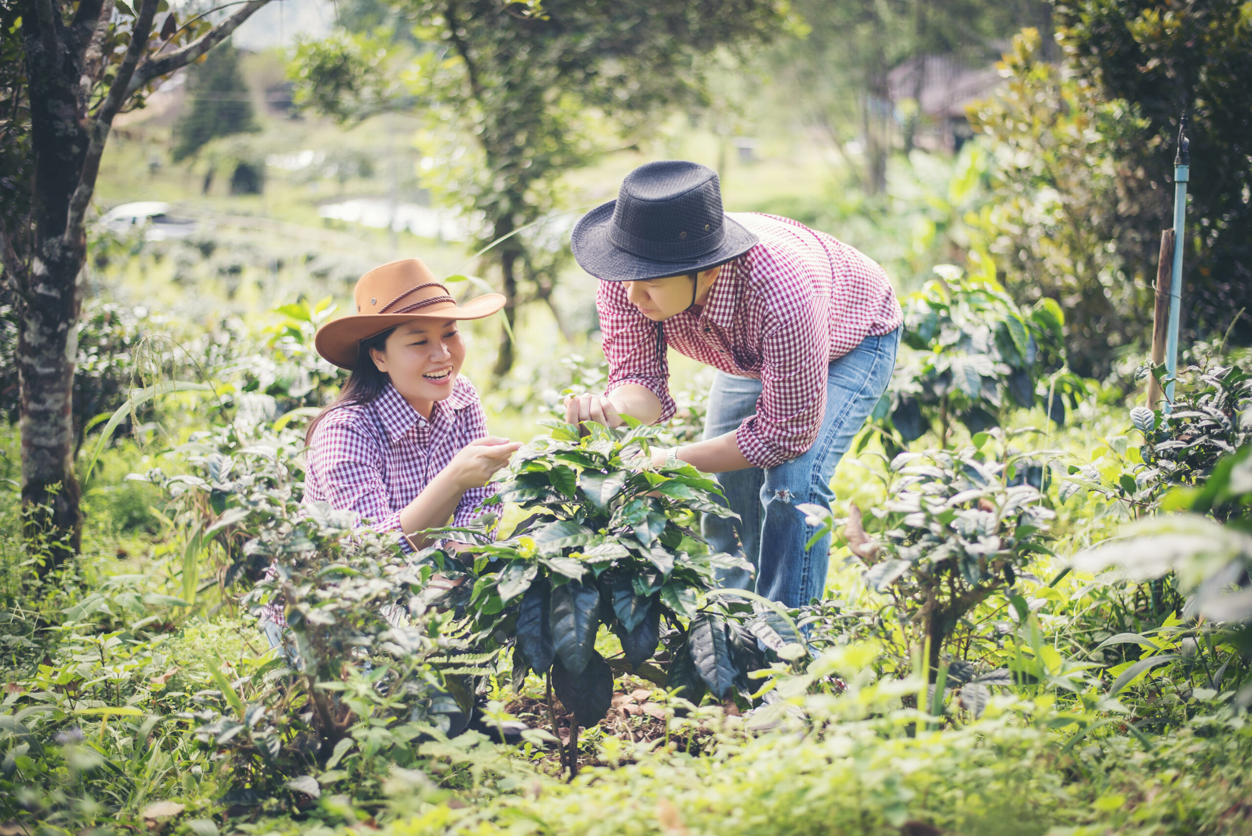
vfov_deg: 27.0
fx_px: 1739
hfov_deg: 39.6
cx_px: 626
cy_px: 418
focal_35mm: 50
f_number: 1.8
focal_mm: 50
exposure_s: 1/160
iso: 100
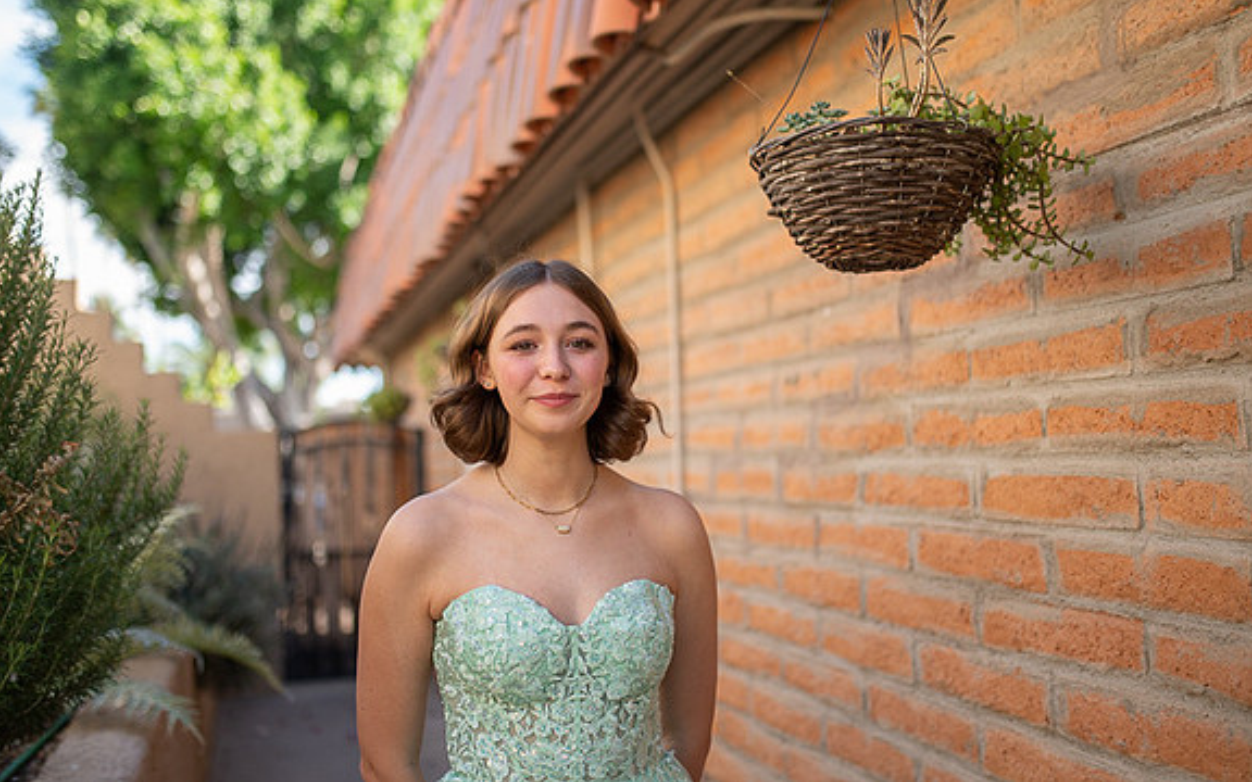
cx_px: 622
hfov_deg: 51.5
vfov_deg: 33.6
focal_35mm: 38
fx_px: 1297
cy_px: 365
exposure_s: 1/4000
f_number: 1.4
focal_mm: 35
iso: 400
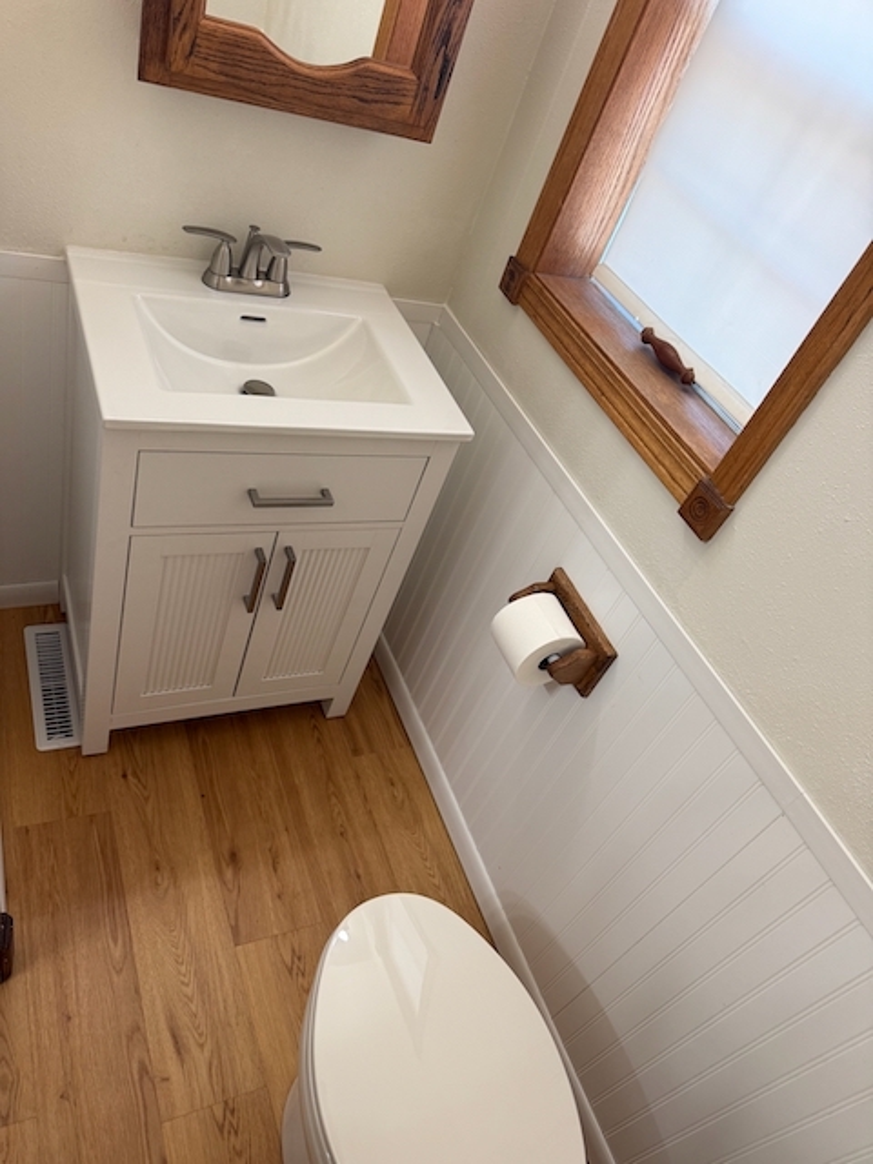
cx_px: 436
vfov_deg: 71.6
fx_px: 807
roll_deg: -24.3
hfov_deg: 56.8
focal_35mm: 24
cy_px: 582
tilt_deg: -40.1
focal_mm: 6.76
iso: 160
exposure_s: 1/120
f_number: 1.78
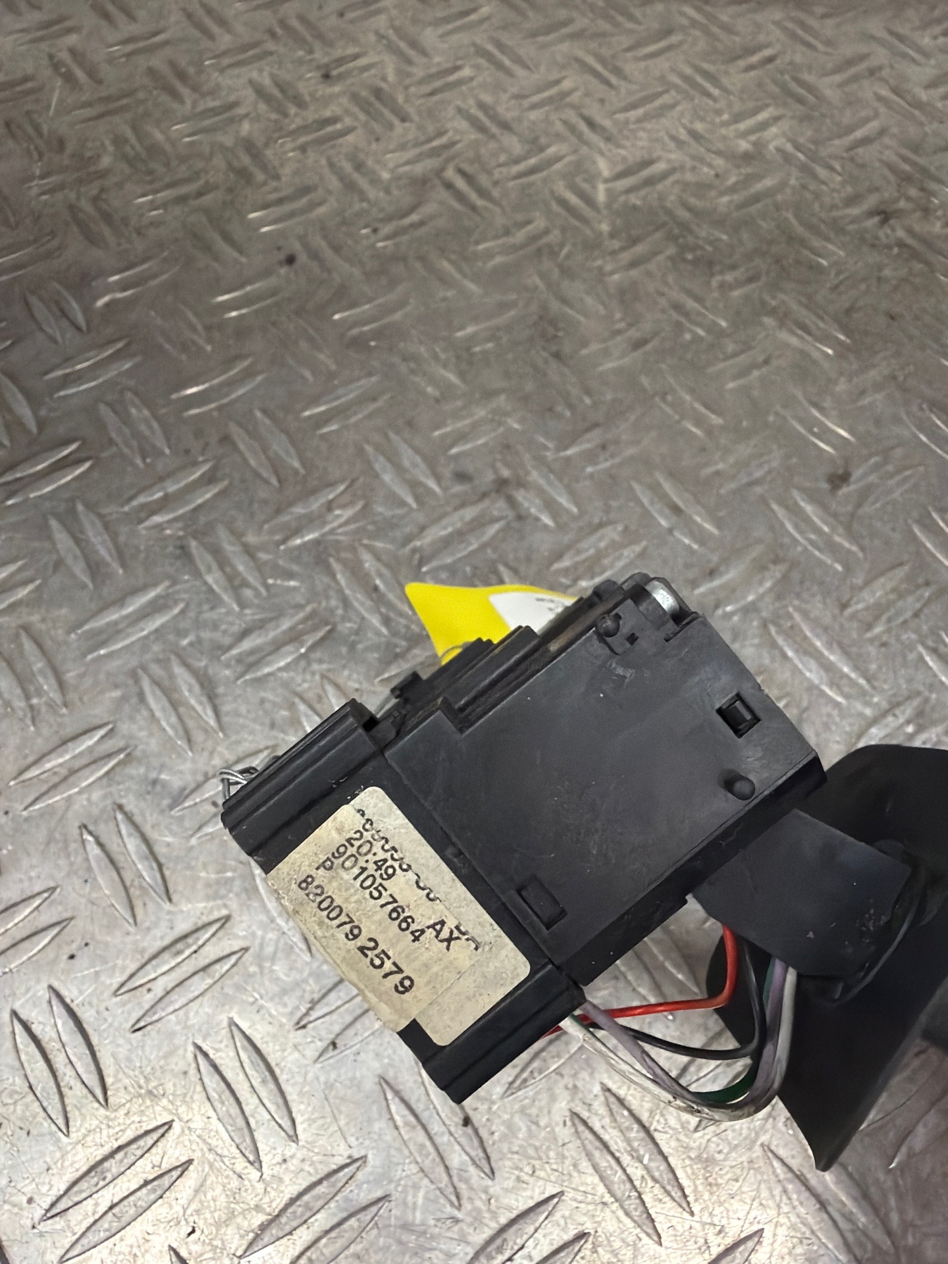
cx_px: 474
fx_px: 913
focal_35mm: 25
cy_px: 632
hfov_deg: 54.9
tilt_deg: -61.4
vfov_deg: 69.4
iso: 400
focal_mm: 2.22
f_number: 2.2
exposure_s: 1/100
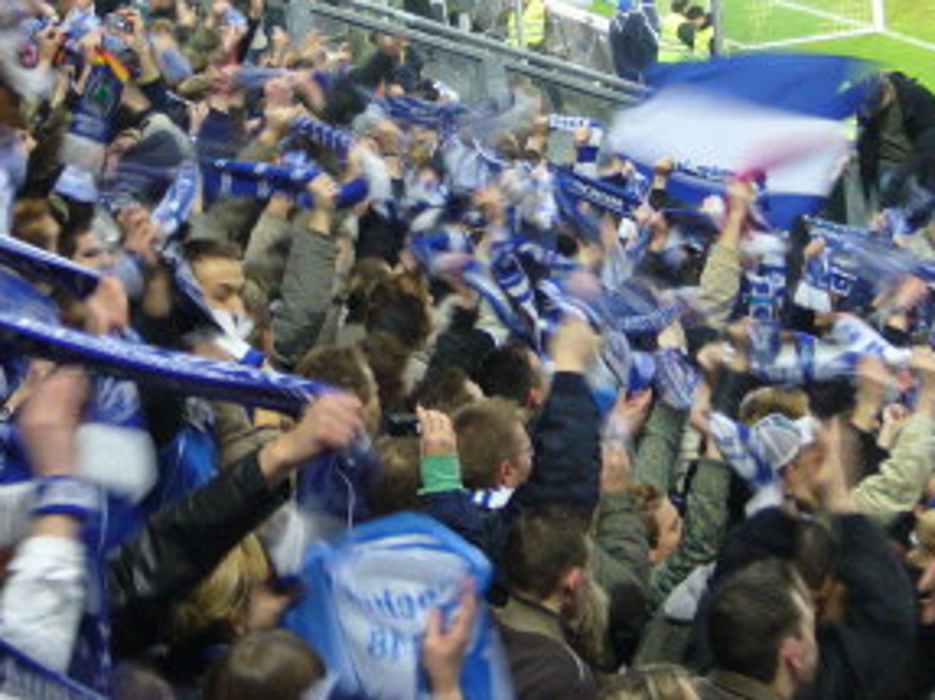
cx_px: 339
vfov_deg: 12.1
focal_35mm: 122
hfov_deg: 16.1
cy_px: 106
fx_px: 3294
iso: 200
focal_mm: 11.5
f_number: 4
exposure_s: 1/15
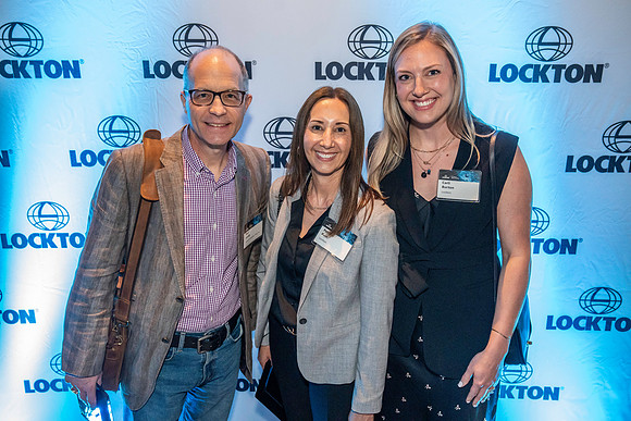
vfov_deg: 41.1
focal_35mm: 32
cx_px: 316
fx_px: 561
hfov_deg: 58.7
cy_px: 210
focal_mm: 32
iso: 6400
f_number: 4.5
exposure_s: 1/200
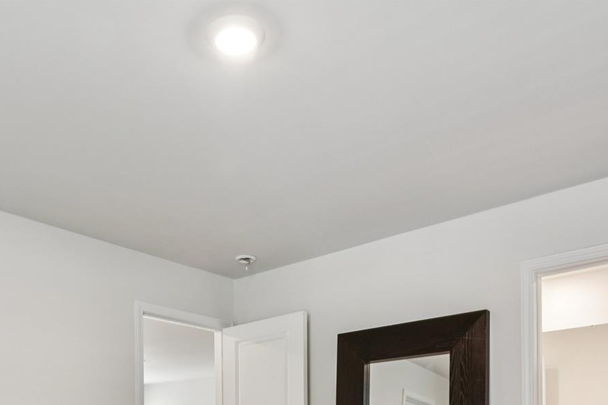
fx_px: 644
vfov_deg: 30.5
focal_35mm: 38
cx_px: 234
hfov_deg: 50.1
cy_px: 464
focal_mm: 16.5
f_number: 13
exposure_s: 1/2.5
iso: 200
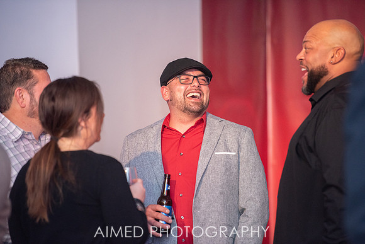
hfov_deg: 10.3
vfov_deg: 6.9
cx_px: 182
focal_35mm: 200
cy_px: 122
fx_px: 2028
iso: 1600
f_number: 2.8
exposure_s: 1/200
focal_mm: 200
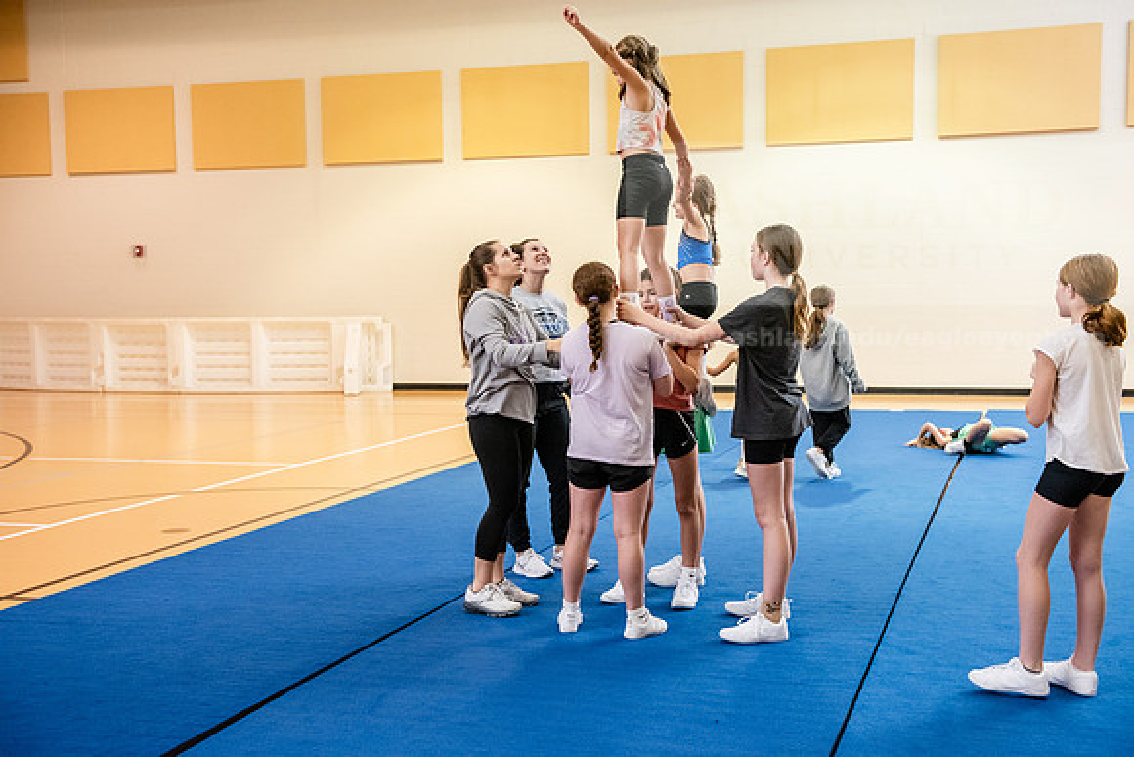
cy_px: 378
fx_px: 1512
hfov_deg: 41.1
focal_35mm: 48
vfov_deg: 28.1
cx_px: 567
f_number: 4
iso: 4000
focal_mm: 48
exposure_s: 1/200
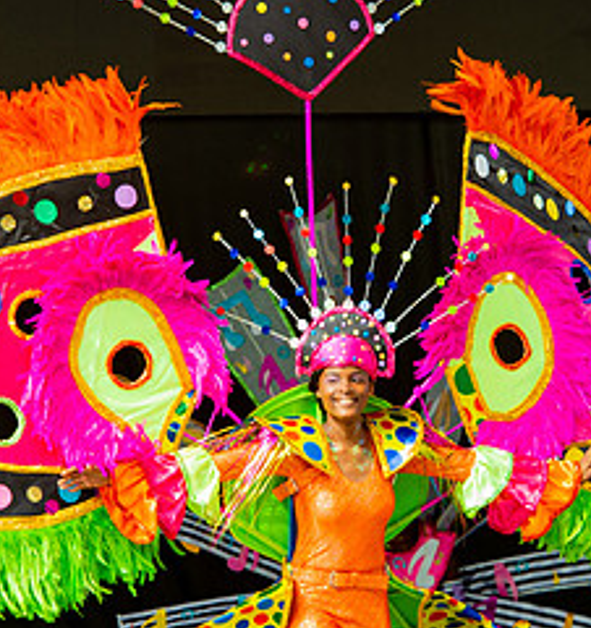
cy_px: 351
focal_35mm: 379
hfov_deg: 4.5
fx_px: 7551
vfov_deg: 4.8
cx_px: 236
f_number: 5.6
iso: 160
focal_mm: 150
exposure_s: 1/200
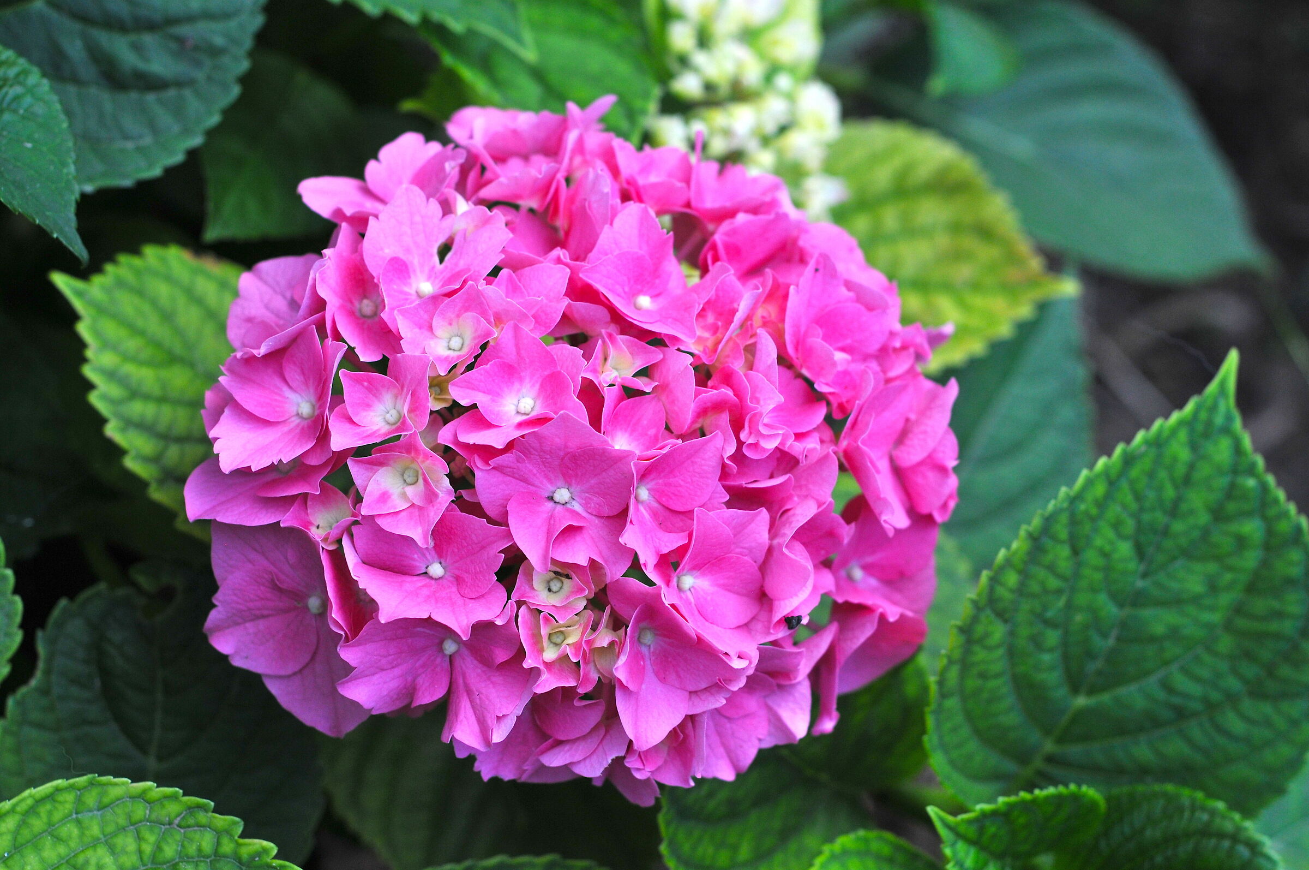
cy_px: 435
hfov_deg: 27.0
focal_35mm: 75
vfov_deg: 18.1
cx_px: 654
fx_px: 2724
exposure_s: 1/500
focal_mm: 50
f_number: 4
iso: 400
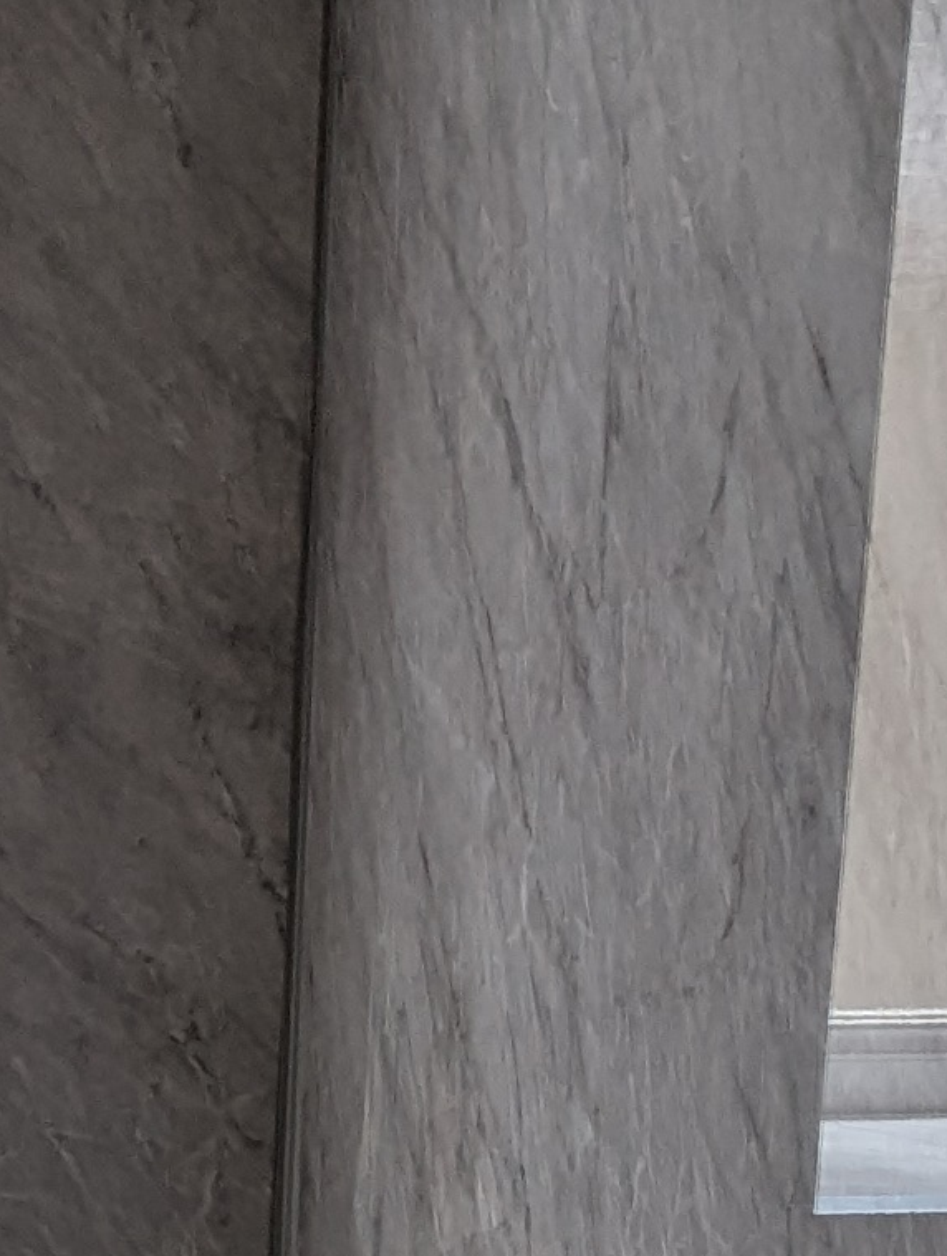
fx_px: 4691
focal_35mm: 129
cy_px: 1810
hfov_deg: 11.2
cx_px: -273
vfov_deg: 14.4
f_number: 1.85
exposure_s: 1/273
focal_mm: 6.81
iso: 41
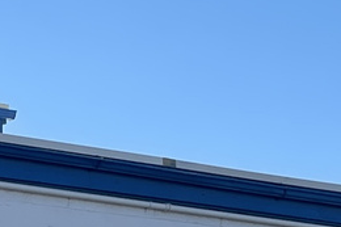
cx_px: -66
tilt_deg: +3.2
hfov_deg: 9.5
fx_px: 2016
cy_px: 390
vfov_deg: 6.3
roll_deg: -0.8
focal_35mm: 213
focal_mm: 5.1
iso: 32
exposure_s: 1/2857
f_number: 1.6
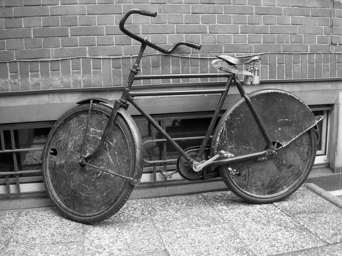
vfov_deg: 37.7
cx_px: 171
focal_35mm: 38
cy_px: 128
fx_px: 375
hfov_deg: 49.0
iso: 129
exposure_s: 1/32
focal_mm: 7.8
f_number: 2.8
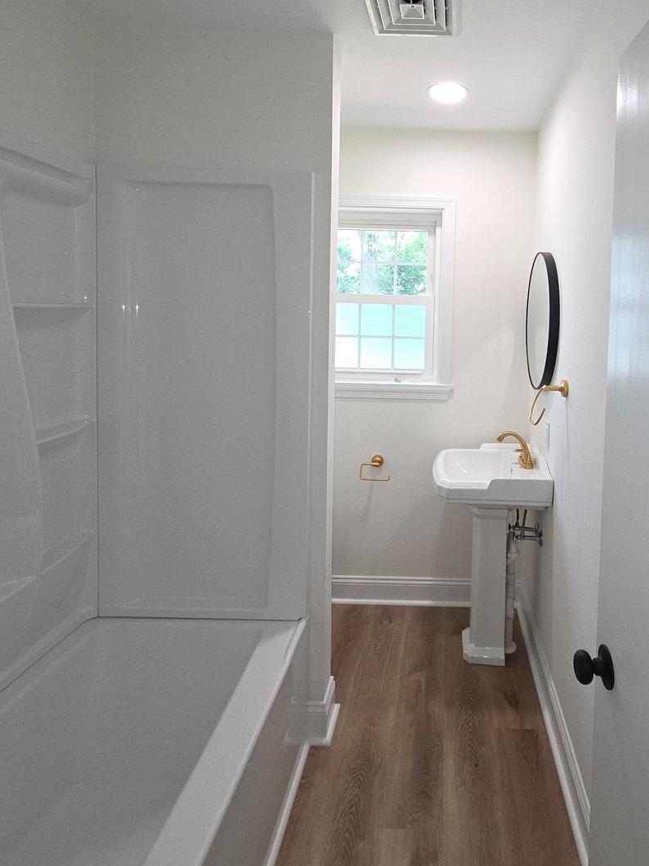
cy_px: 344
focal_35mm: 19
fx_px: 475
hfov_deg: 66.3
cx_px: 446
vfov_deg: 83.6
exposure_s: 1/60
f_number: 2.2
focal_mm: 2.2
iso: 125
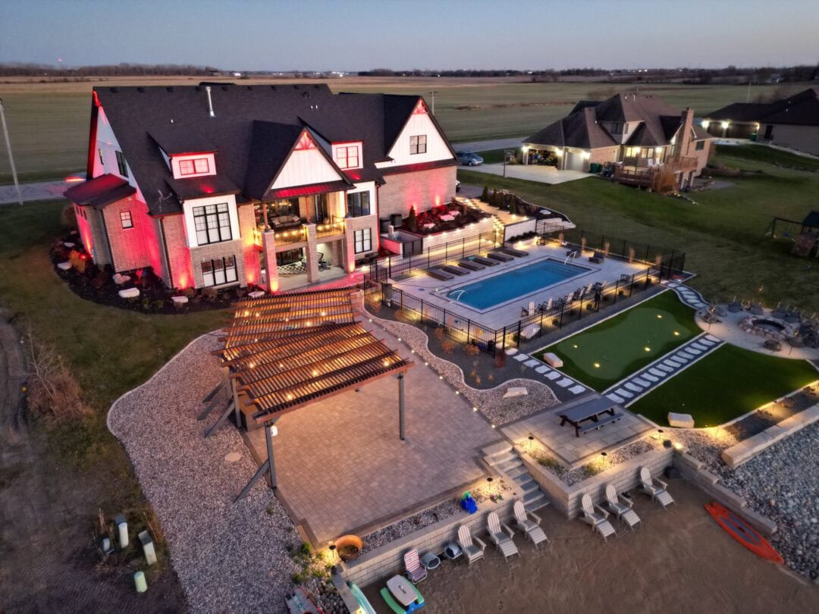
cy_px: 307
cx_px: 410
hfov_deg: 71.6
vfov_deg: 56.8
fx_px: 568
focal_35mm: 24
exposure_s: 1/10
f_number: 1.7
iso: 940
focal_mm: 6.7
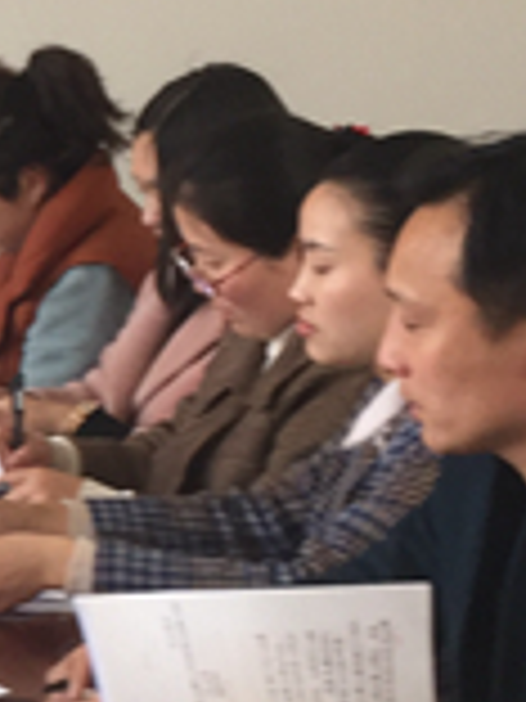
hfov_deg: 9.0
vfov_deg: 13.2
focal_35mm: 149
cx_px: -719
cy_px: 558
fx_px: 3019
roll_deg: +0.0
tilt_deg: -11.7
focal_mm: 4.15
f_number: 2.2
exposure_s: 1/50
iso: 32
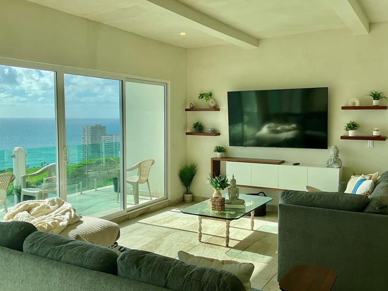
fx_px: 404
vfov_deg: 39.7
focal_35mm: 36
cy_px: 149
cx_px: 199
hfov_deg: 51.3
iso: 25
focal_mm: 3
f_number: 1.8
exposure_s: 1/883
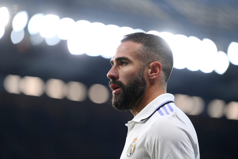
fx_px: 1322
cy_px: 80
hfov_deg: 10.3
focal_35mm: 200
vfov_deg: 6.9
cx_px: 119
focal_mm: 200
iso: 2000
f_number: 2.8
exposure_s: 1/1600
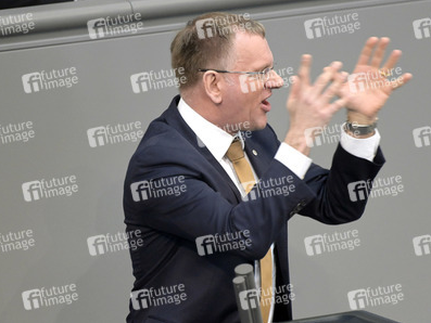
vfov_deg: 2.7
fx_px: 6800
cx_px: 238
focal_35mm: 546
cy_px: 162
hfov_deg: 3.6
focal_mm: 500
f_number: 5.6
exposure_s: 1/320
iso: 8000
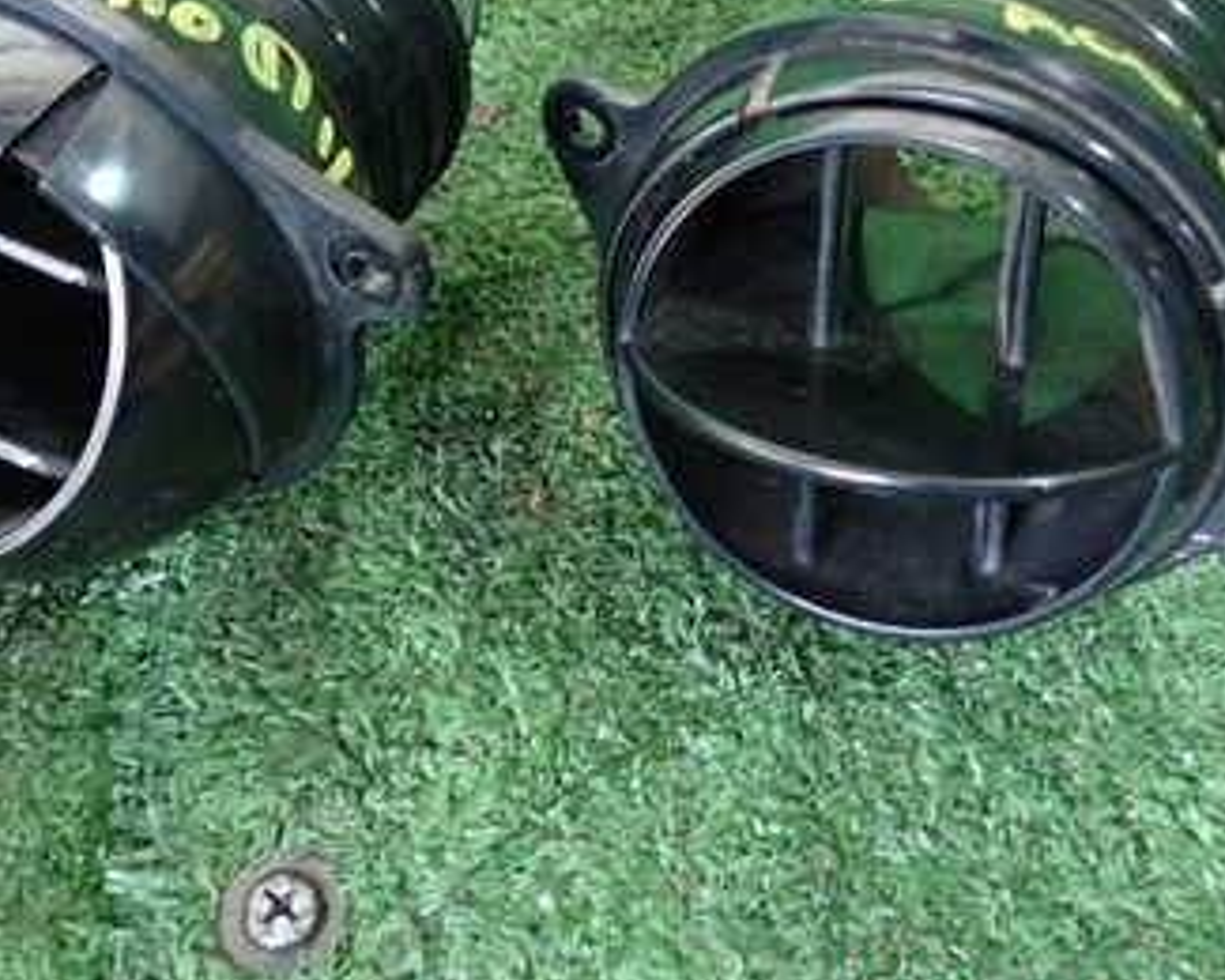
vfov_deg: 27.7
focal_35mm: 54
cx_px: 580
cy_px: 230
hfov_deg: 34.7
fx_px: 1958
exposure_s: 1/30
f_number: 2.3
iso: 800
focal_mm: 5.4
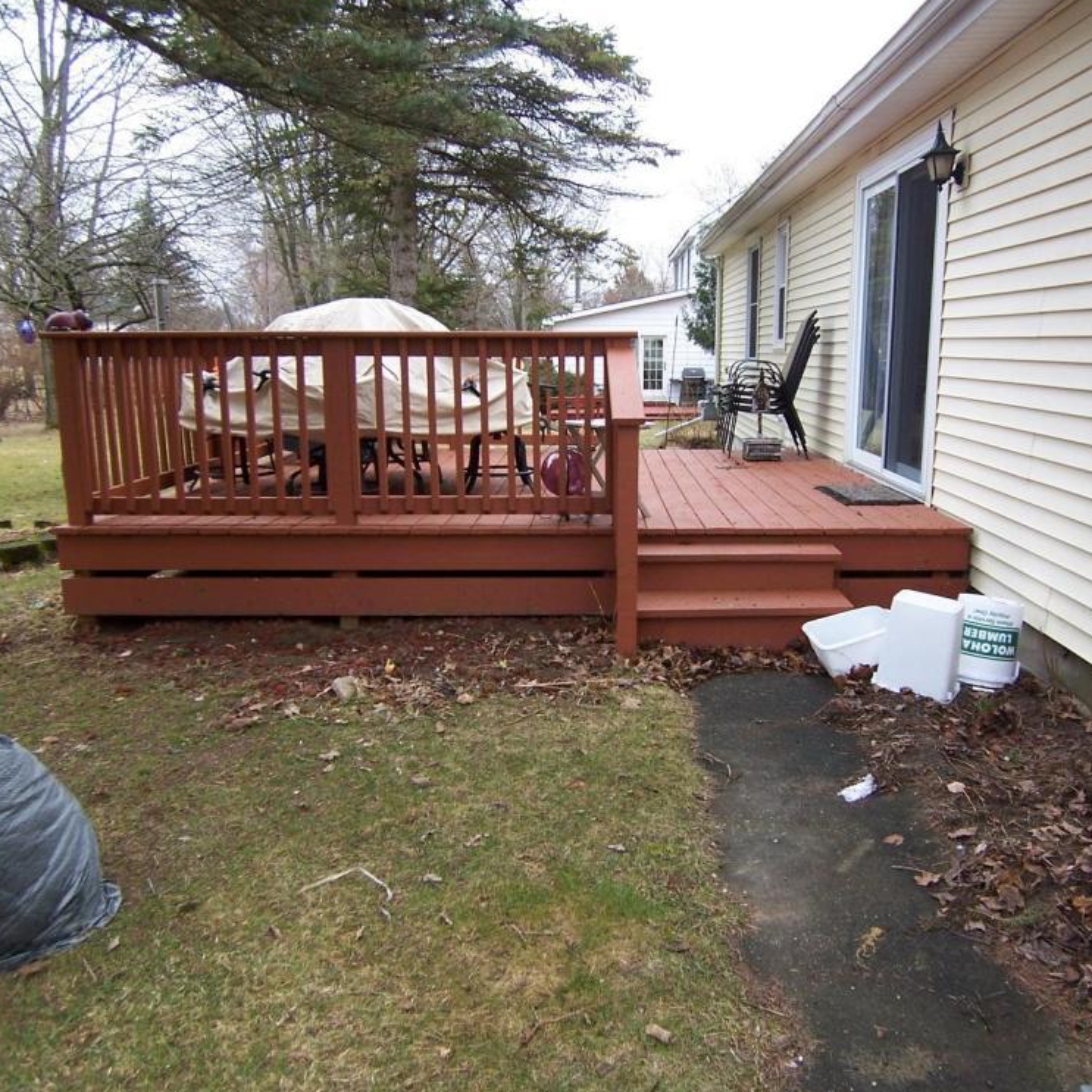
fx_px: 999
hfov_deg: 57.1
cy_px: 549
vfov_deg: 57.3
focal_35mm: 28
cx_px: 619
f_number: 2.8
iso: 64
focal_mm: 3.8
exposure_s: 1/250
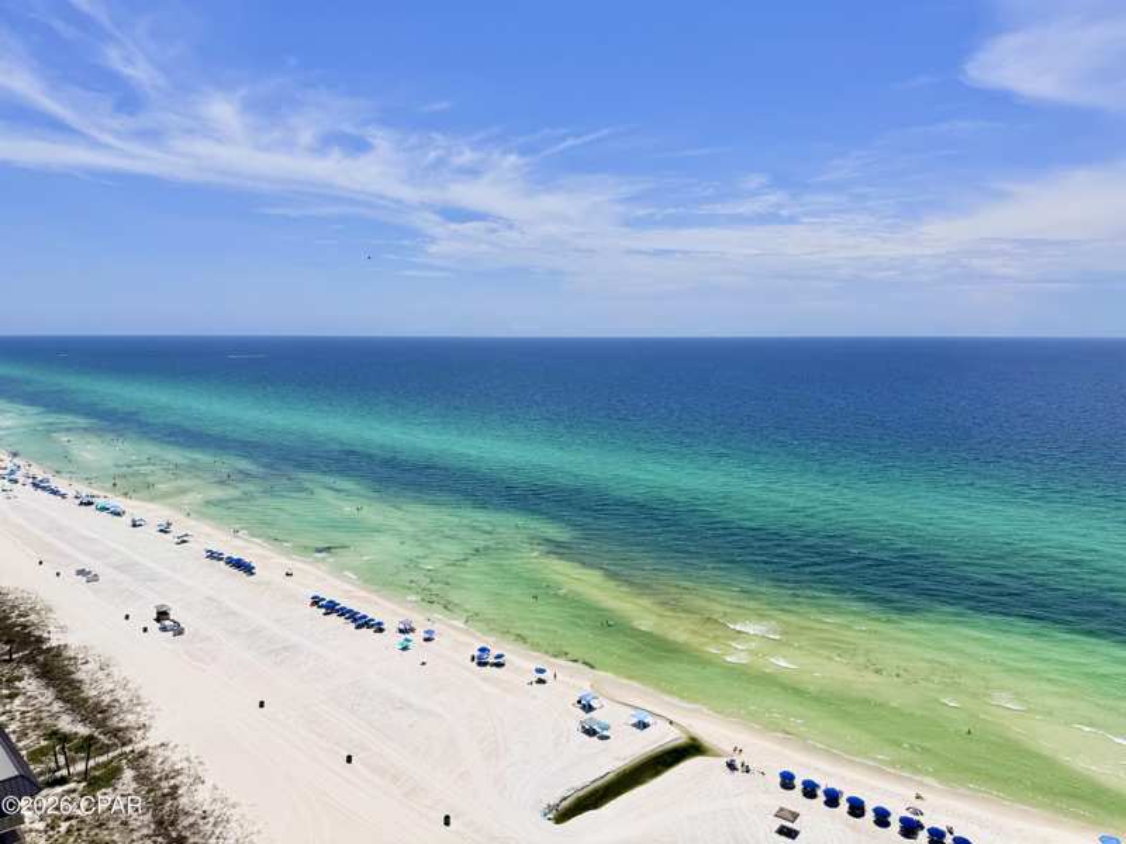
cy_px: 422
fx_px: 781
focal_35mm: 24
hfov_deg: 71.6
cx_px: 563
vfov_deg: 56.8
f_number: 1.78
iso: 80
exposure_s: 1/17544
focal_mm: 6.76
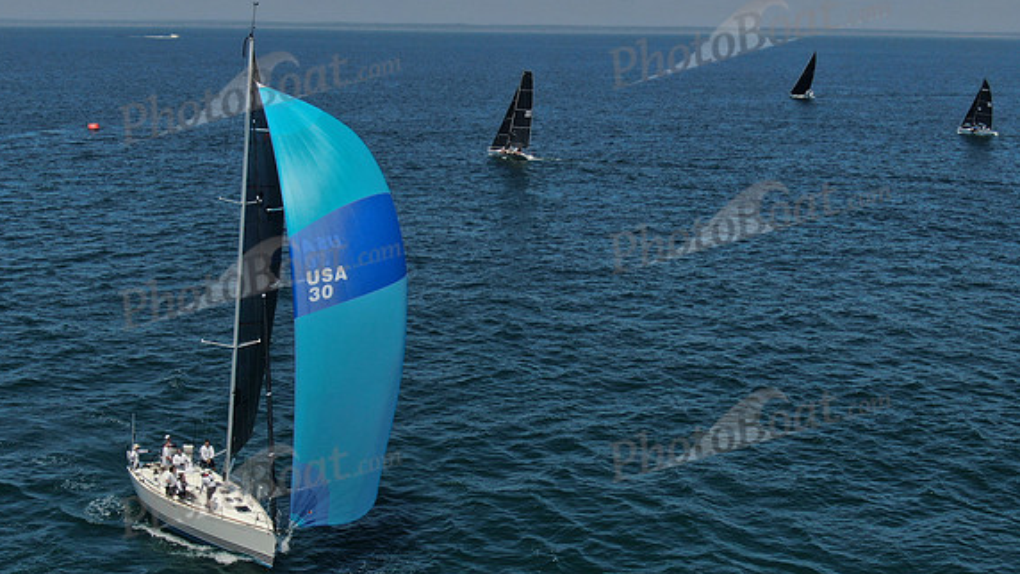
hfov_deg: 39.2
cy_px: 354
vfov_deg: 22.6
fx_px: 1434
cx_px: 506
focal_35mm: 53
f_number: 3.8
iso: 100
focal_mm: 8.6
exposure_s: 1/1600
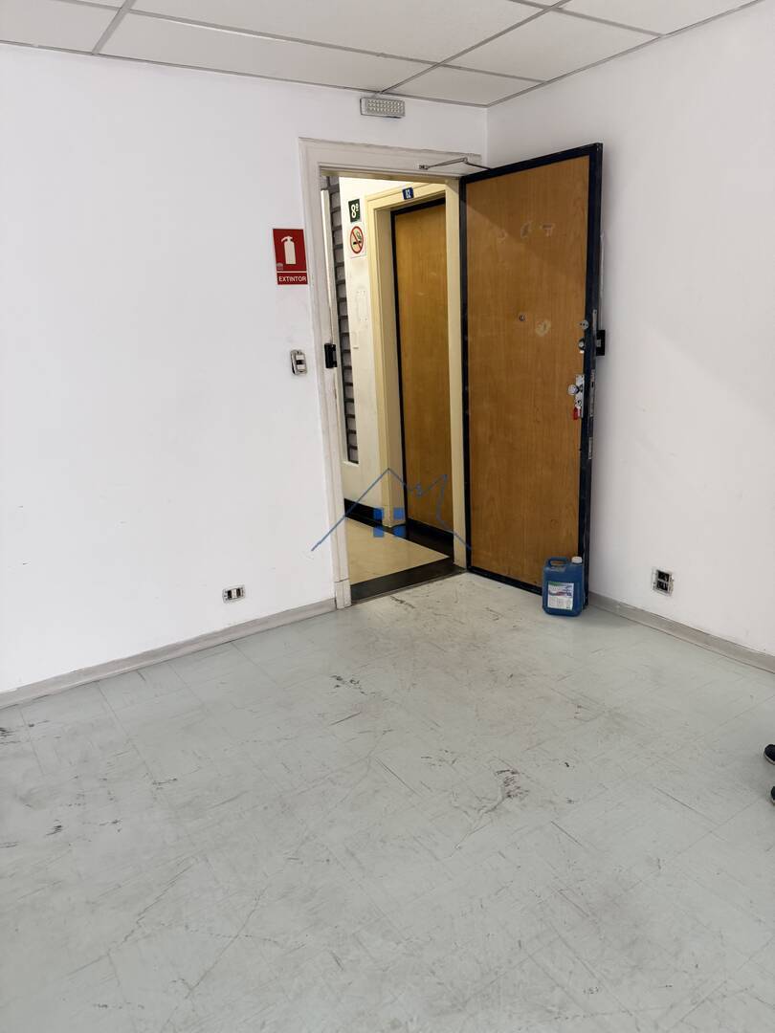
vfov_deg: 71.6
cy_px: 516
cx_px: 388
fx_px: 716
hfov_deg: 56.8
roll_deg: +0.1
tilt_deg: -18.9
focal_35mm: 24
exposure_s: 1/106
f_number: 1.78
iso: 200
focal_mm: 6.76
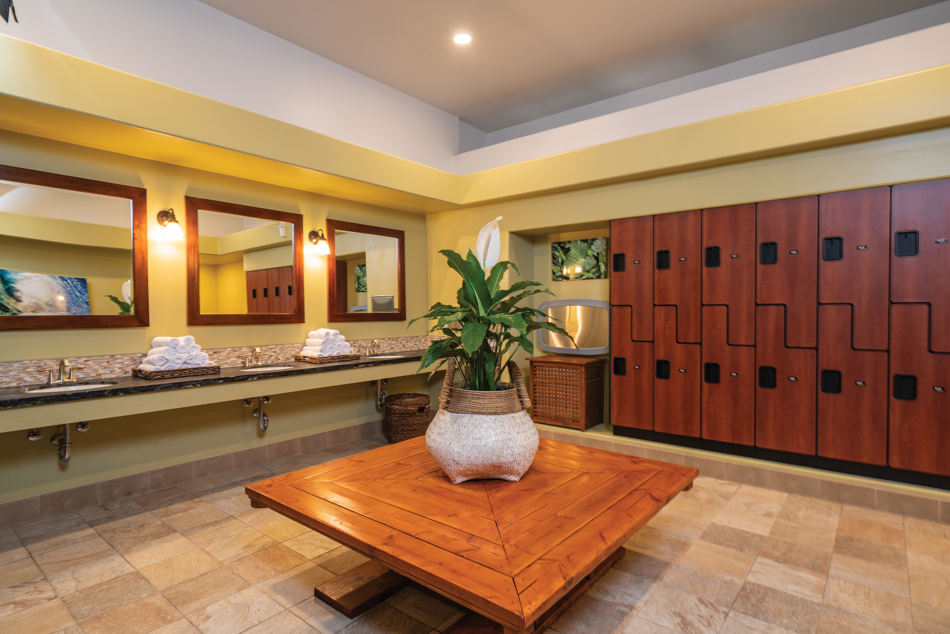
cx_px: 475
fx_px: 501
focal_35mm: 19
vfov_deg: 64.6
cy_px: 317
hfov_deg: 86.9
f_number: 7.1
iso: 100
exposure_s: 1/1.25
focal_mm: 19
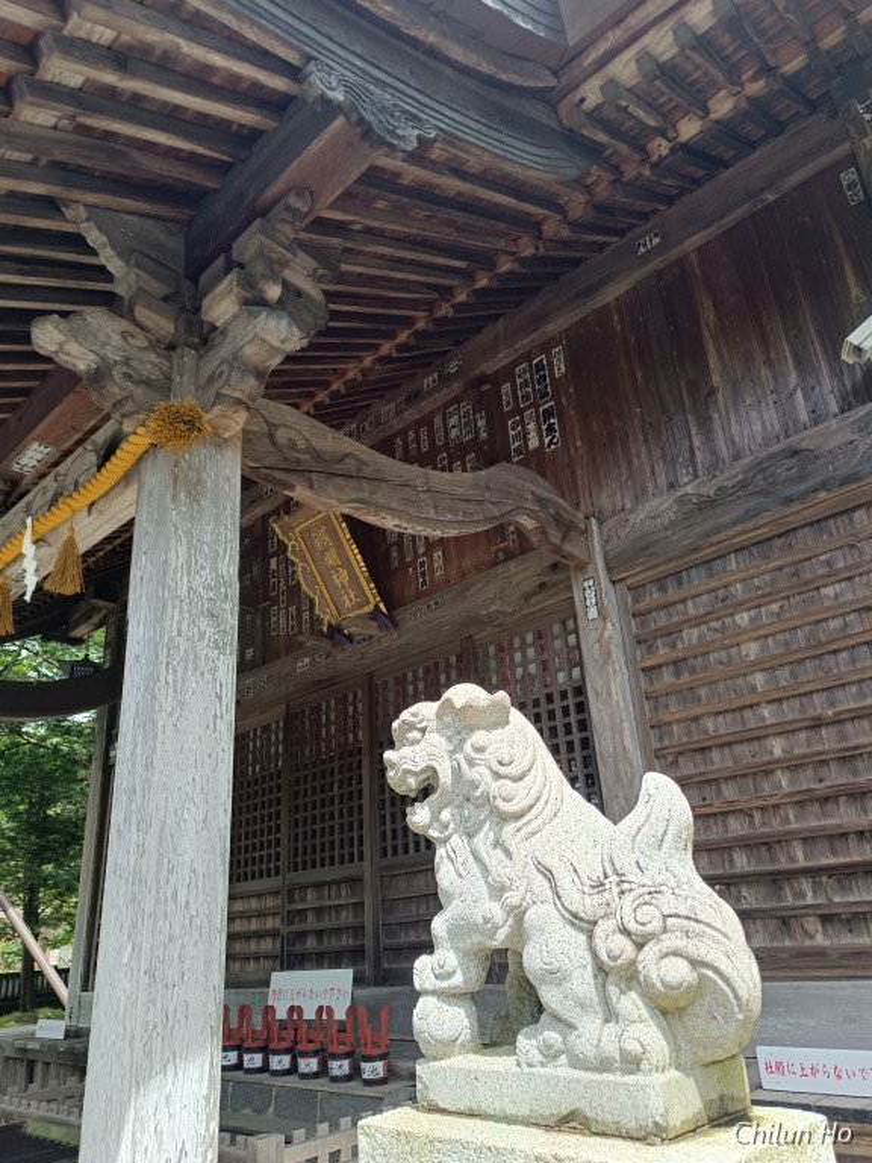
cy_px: 582
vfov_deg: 71.6
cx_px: 436
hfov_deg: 56.8
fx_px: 806
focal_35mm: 24
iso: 50
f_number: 1.65
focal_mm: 6.14
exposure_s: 1/119
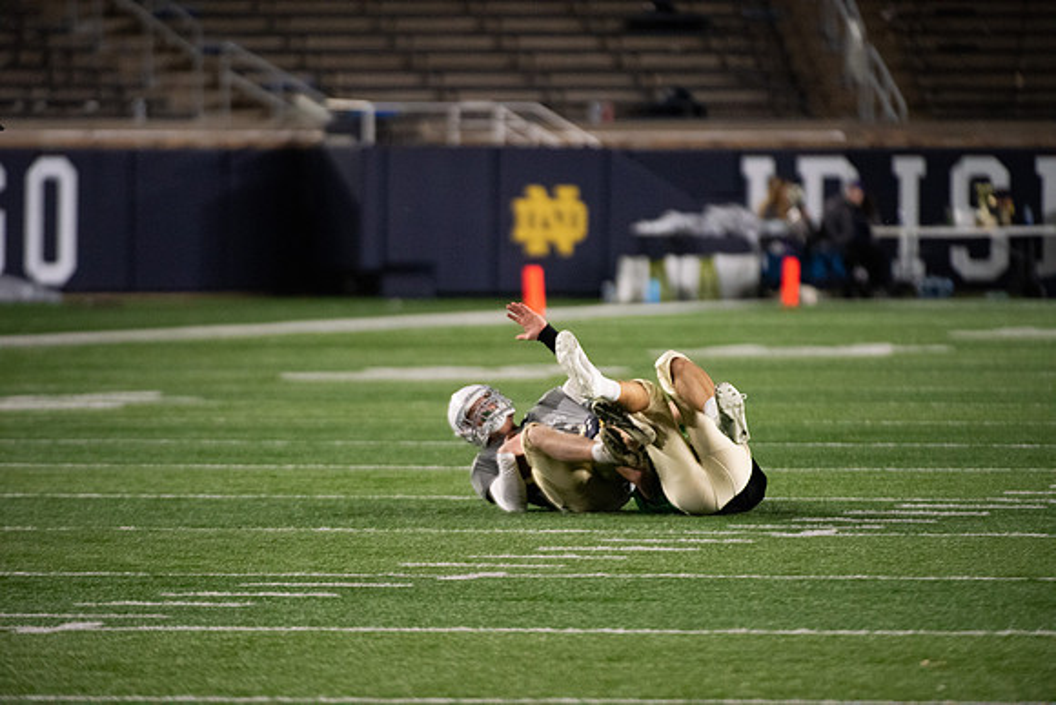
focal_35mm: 400
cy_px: 352
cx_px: 528
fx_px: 11736
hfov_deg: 5.2
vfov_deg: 3.4
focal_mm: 400
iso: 5600
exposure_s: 1/500
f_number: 4.5
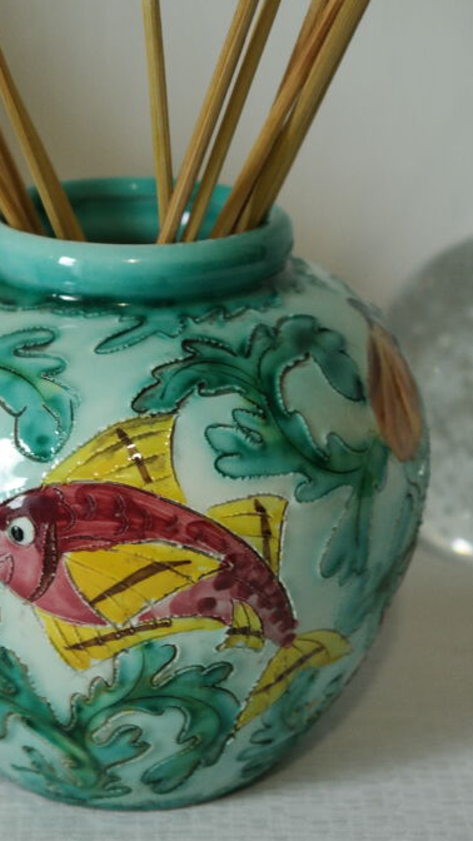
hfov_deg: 11.2
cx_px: 126
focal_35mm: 108
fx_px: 2408
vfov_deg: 19.8
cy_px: 389
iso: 800
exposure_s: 1/30
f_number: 6.3
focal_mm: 50
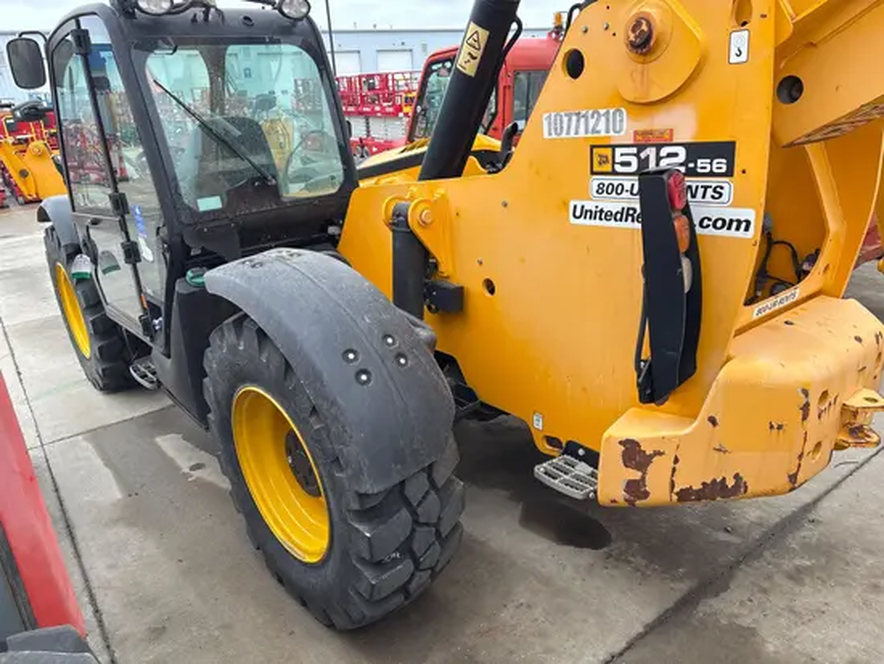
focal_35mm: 26
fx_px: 664
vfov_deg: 53.1
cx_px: 442
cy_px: 332
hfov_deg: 67.3
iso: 40
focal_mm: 5.96
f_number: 1.6
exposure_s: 1/238
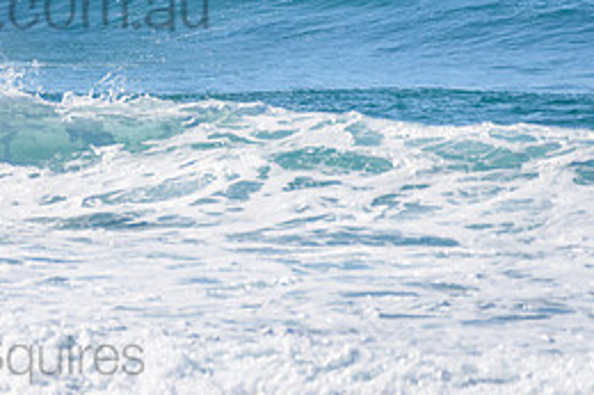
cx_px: -117
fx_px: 22557
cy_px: -35
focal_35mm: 1368
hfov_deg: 1.5
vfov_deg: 1.0
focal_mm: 500
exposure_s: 1/1000
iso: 64
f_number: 5.6
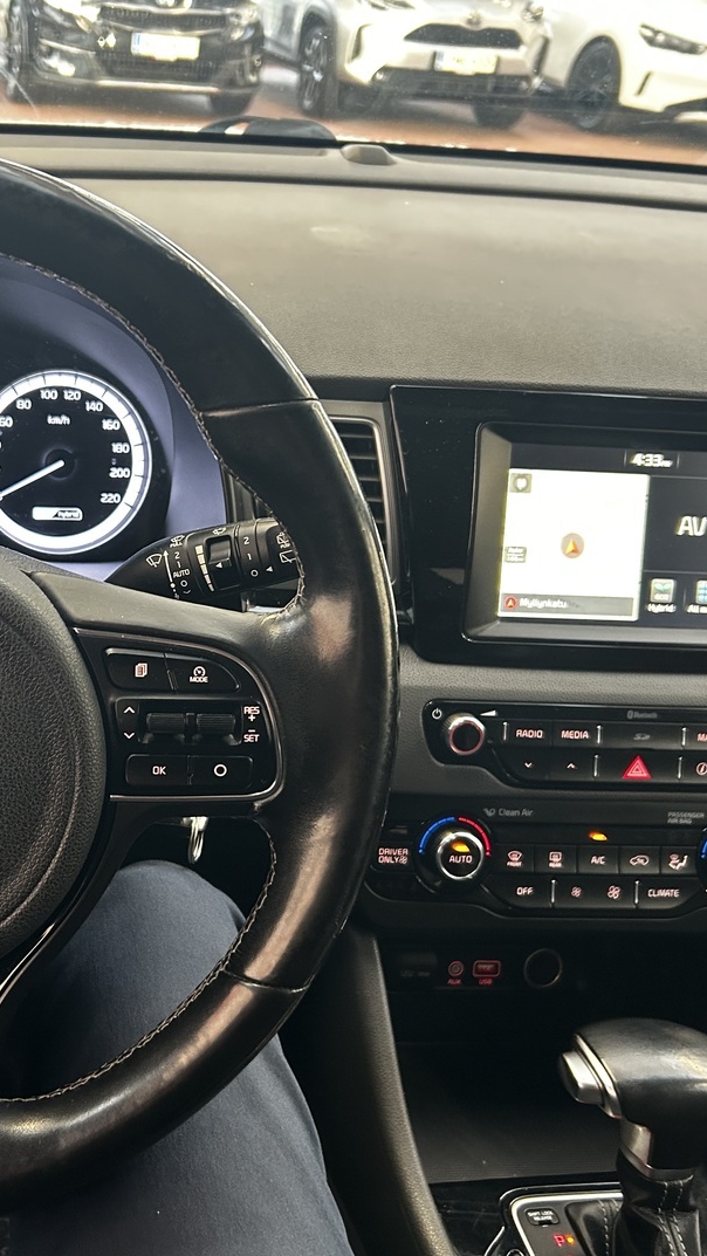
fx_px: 1266
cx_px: 110
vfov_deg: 52.8
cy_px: 626
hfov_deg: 30.2
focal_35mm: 38
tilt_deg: -28.6
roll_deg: -4.8
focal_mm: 5.7
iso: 200
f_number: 1.5
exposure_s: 1/50
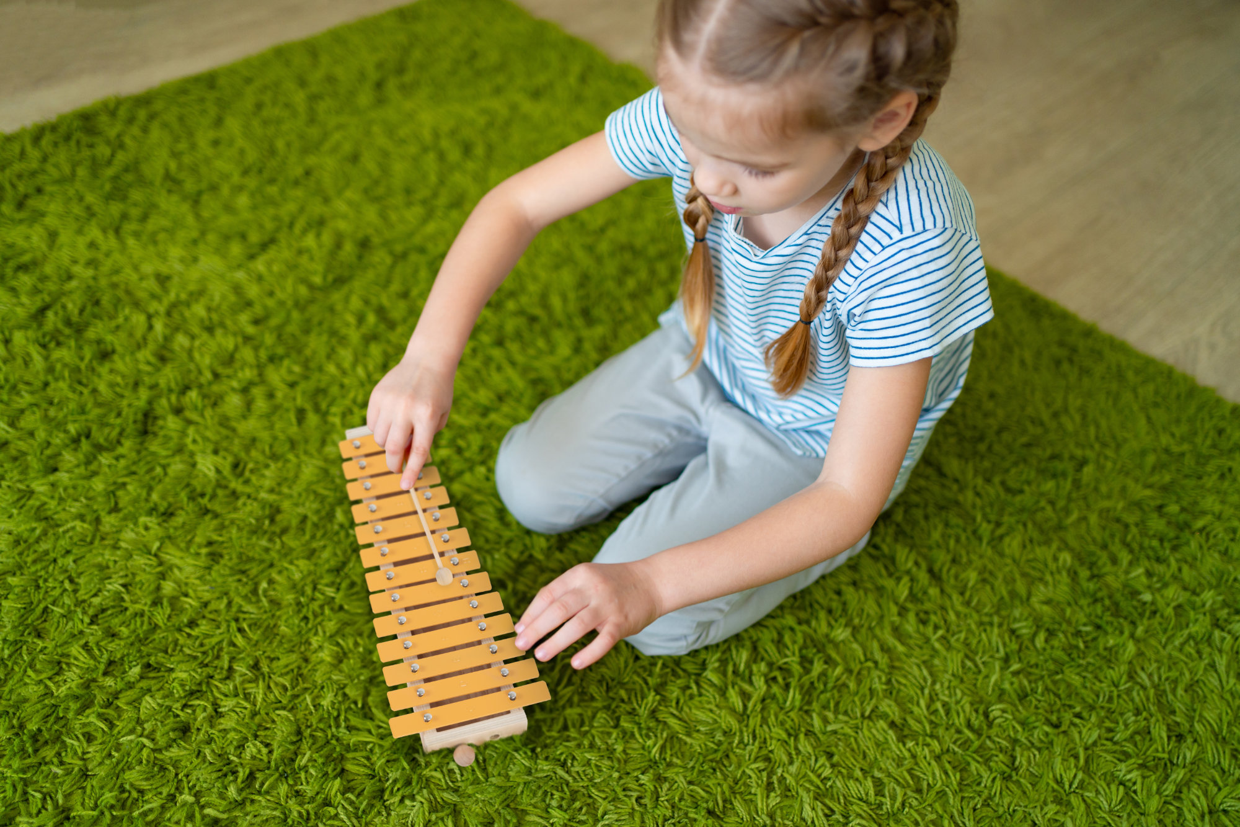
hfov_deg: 54.4
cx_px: 620
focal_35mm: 35
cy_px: 414
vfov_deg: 37.8
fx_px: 1205
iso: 320
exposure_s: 1/200
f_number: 1.8
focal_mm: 35
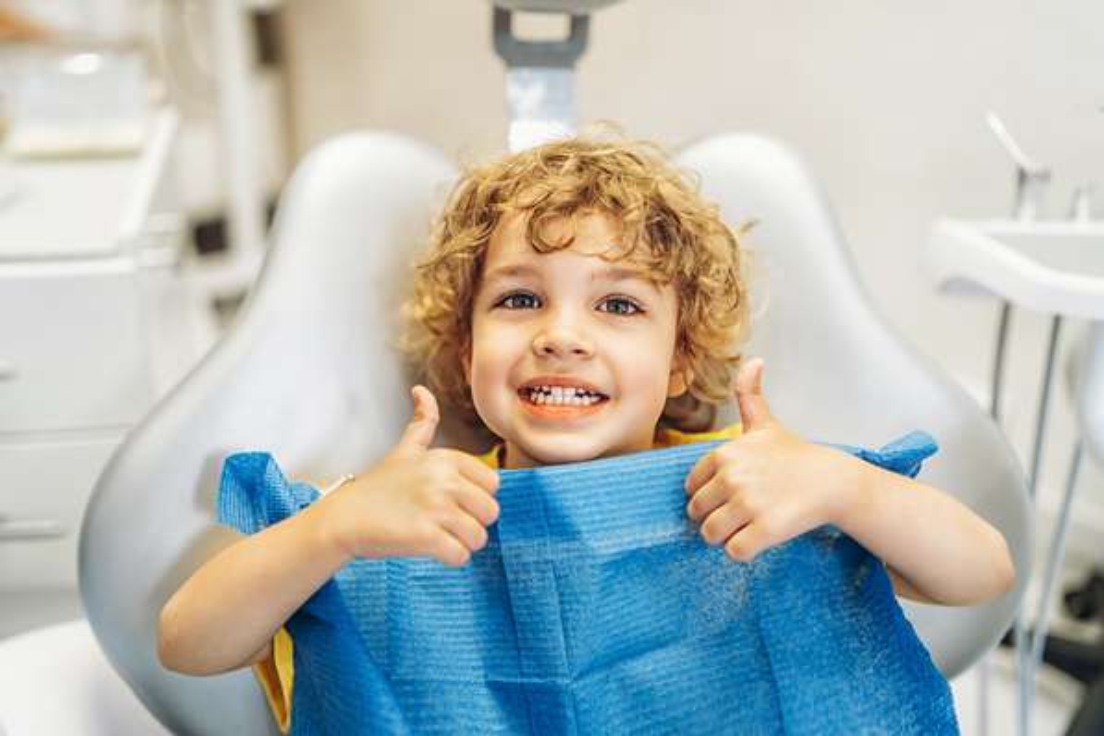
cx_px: 552
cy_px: 368
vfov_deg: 37.9
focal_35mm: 35
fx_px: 1073
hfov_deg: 54.4
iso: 100
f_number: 1.4
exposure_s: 1/200
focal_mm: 35
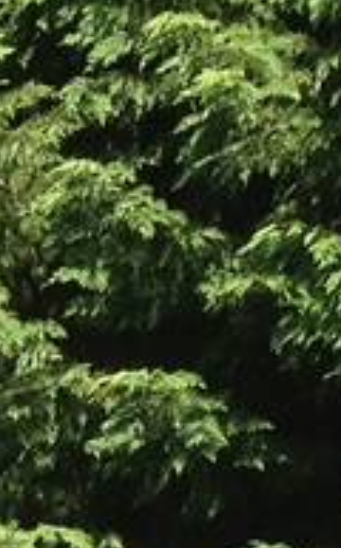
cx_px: -935
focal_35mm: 308
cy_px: 517
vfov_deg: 6.8
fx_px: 4597
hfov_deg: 4.0
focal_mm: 4.28
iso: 50
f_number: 2.4
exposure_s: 1/541
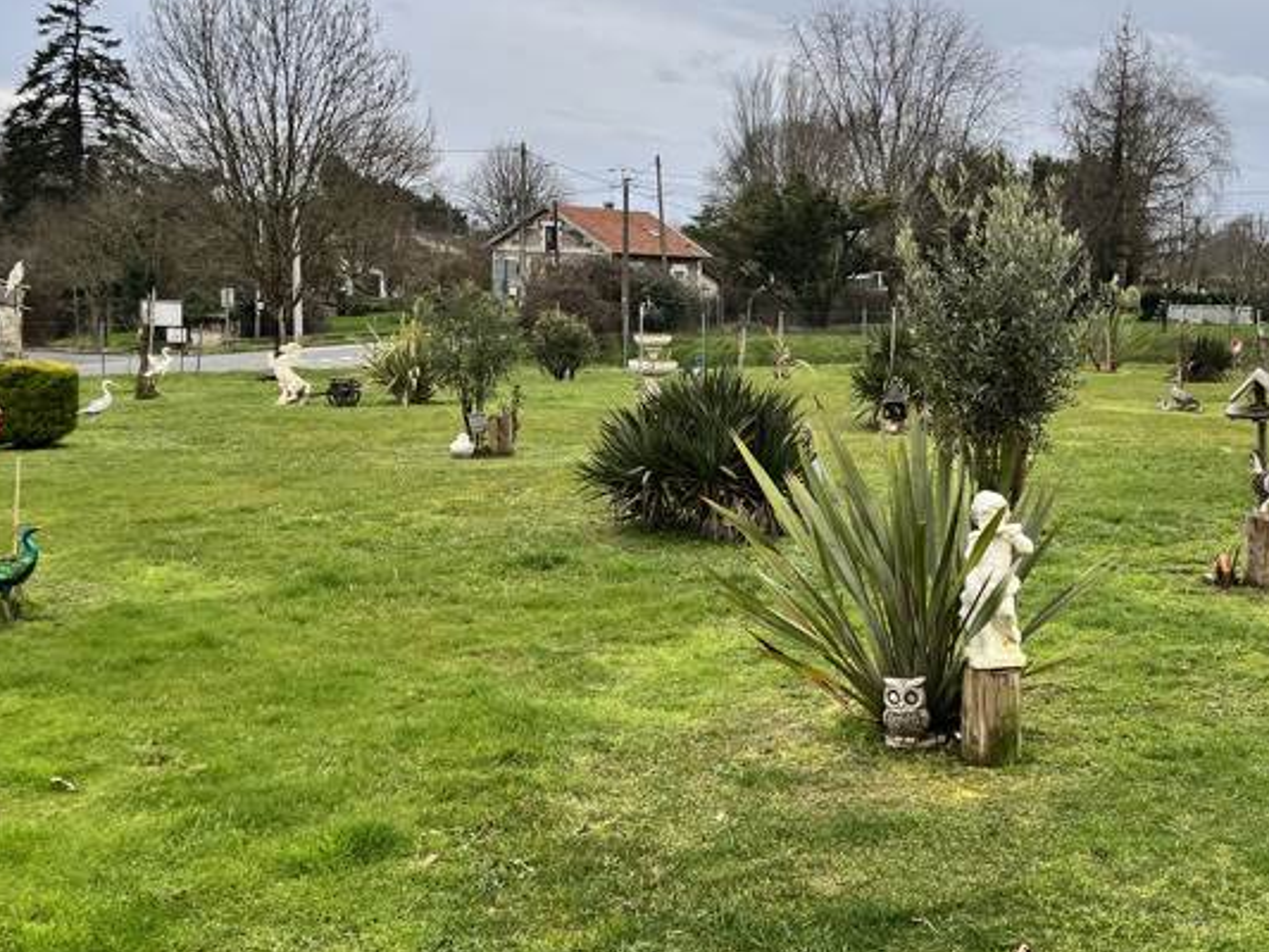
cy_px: 421
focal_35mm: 39
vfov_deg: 36.8
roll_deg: -2.9
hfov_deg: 47.3
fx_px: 1430
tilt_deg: -5.6
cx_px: 812
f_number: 1.6
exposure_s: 1/122
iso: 50
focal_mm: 5.1
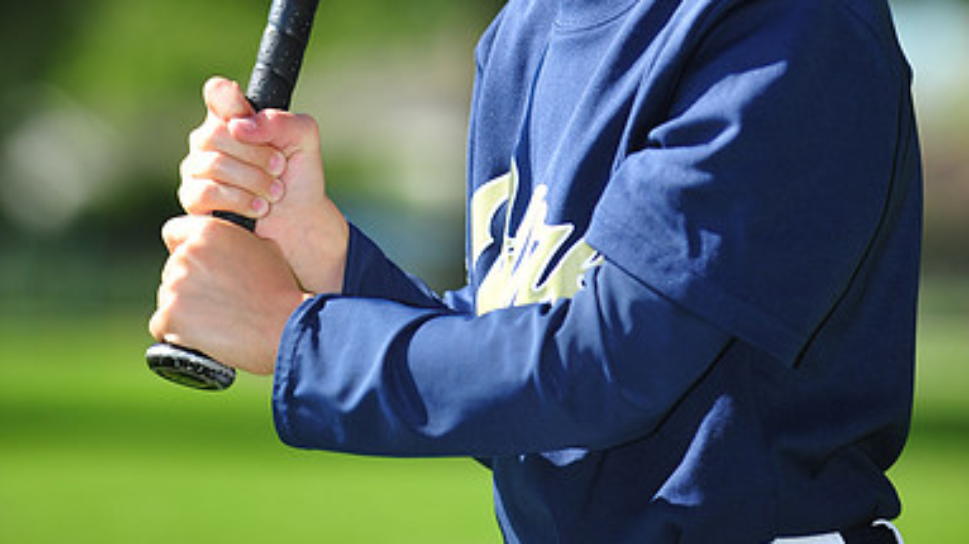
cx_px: 486
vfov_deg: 3.8
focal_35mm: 317
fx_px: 8141
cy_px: -159
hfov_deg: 6.8
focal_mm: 200
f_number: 4.5
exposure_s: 1/800
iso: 200
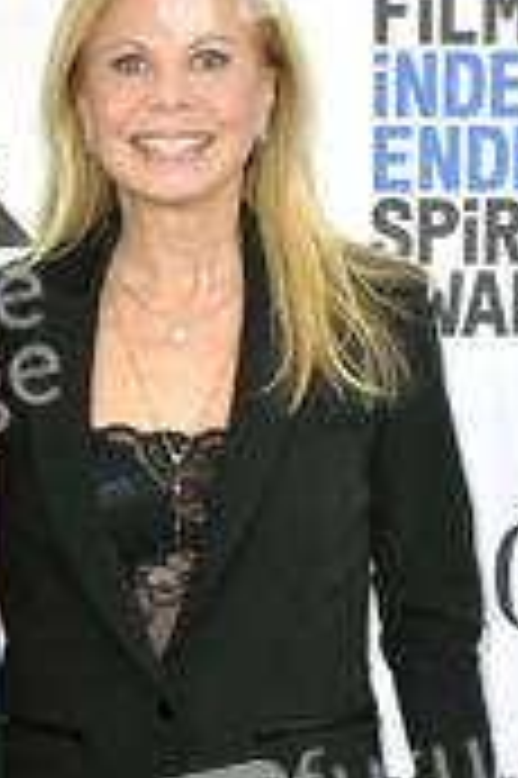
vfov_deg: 12.6
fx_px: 3503
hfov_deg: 8.4
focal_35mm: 162
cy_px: 603
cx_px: -38
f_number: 6.3
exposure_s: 1/320
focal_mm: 70
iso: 500
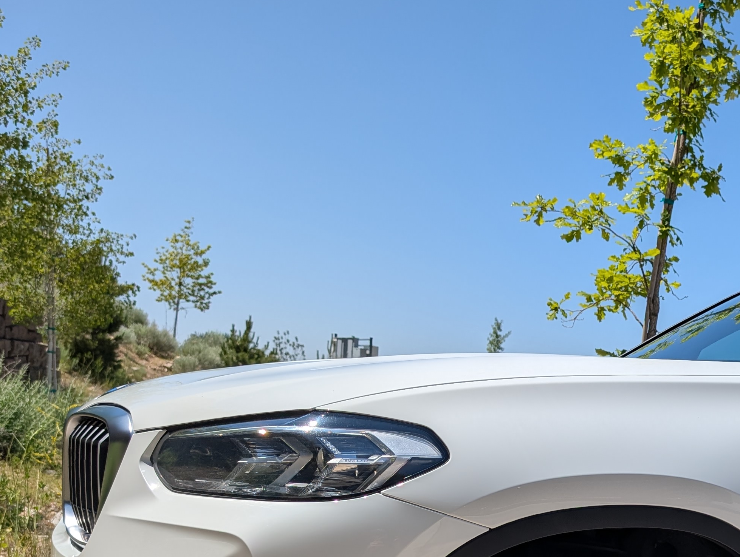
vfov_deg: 27.4
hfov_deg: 34.4
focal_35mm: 50
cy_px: 563
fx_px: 1071
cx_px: 754
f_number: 1.68
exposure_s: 1/1869
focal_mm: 6.9
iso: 22
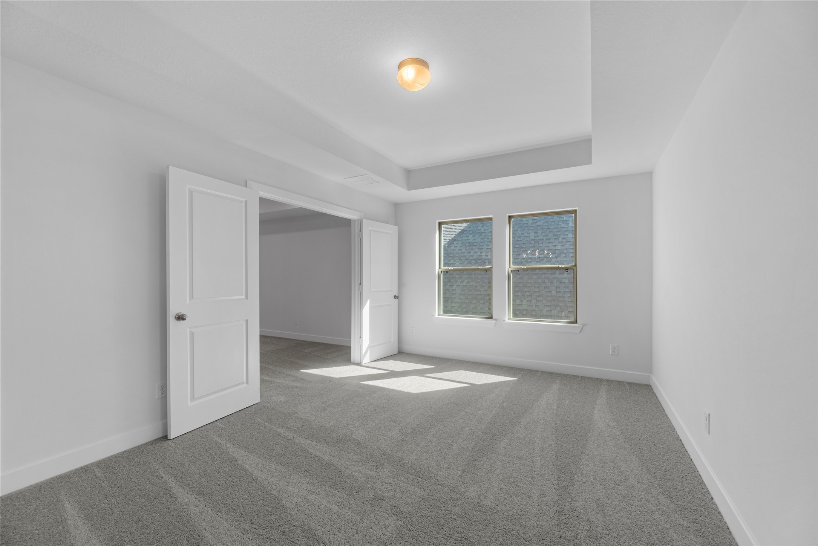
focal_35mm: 14
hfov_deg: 104.2
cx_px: 409
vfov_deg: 81.3
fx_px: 318
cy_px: 273
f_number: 9
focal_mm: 14
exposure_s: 1/13
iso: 250
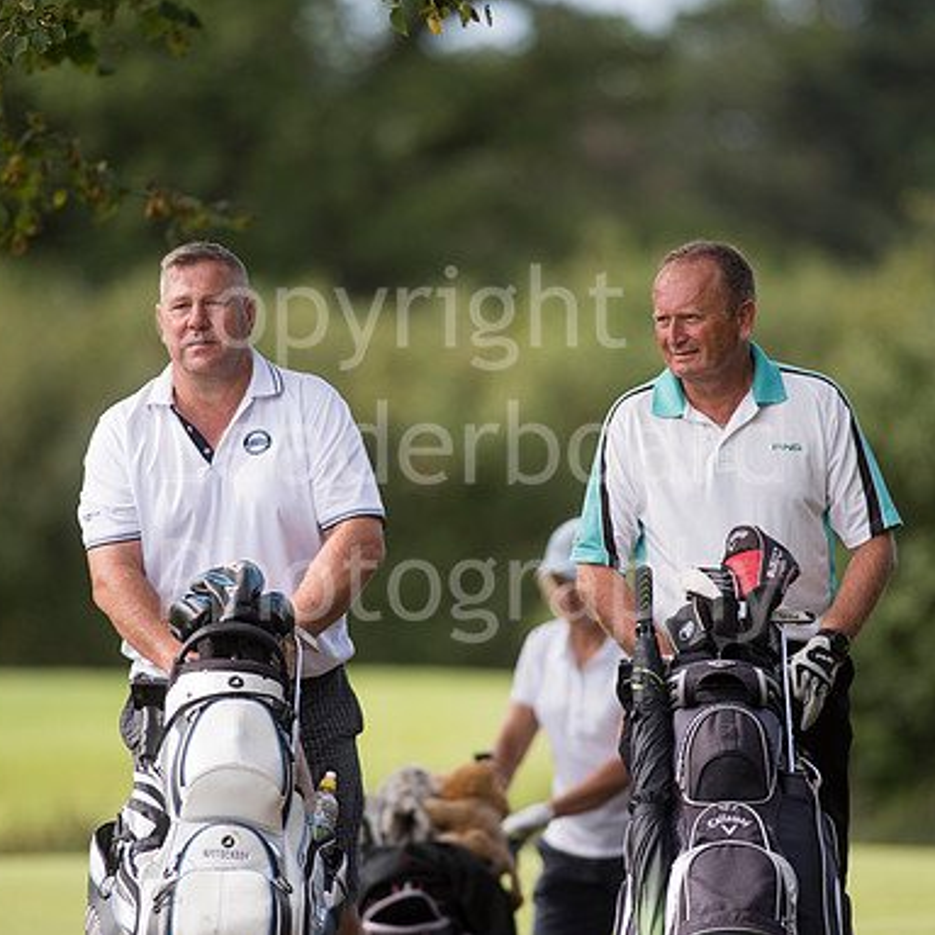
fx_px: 11765
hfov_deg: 4.6
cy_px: 466
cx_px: 475
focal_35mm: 385
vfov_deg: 4.6
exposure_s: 1/1600
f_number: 4
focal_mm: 300
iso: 320
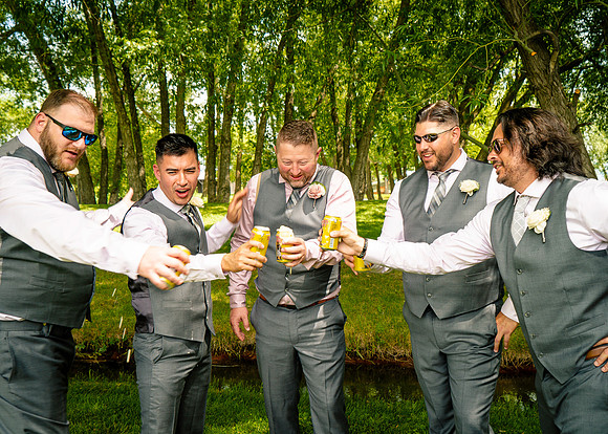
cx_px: 312
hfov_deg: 54.0
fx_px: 596
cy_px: 217
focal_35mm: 35
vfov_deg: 40.0
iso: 100
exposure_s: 1/60
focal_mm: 33
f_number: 6.3
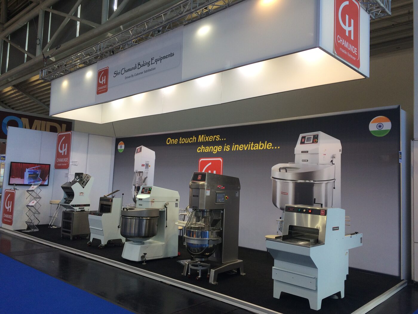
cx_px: 209
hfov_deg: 61.7
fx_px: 350
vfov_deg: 48.2
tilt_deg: +2.3
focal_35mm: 29
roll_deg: -2.8
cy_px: 157
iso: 50
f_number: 2.2
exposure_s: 1/100
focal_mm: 4.15
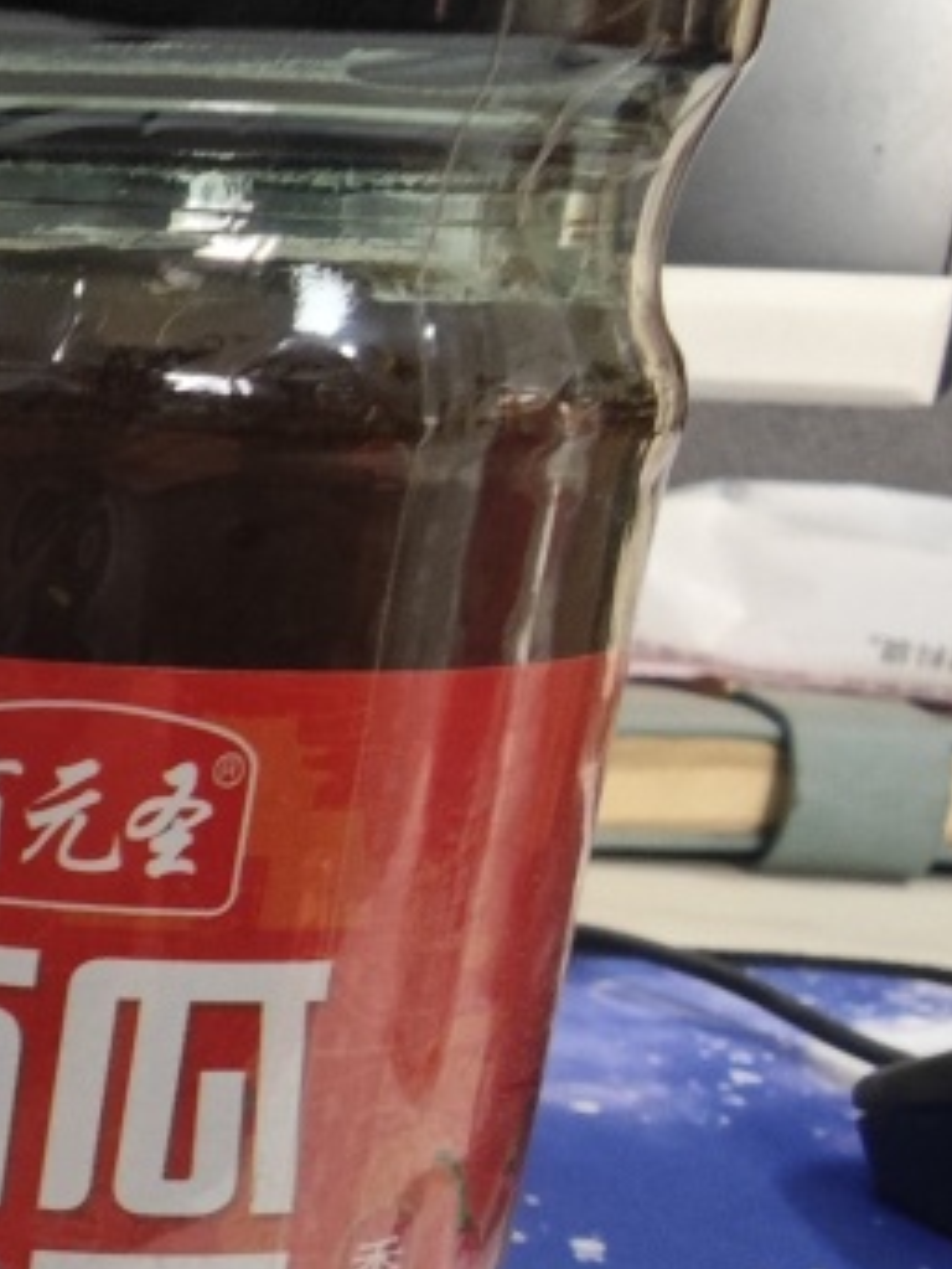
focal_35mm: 72
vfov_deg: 25.8
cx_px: 19
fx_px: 2639
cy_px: 1241
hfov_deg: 19.9
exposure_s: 1/50
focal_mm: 2.03
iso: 160
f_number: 1.8
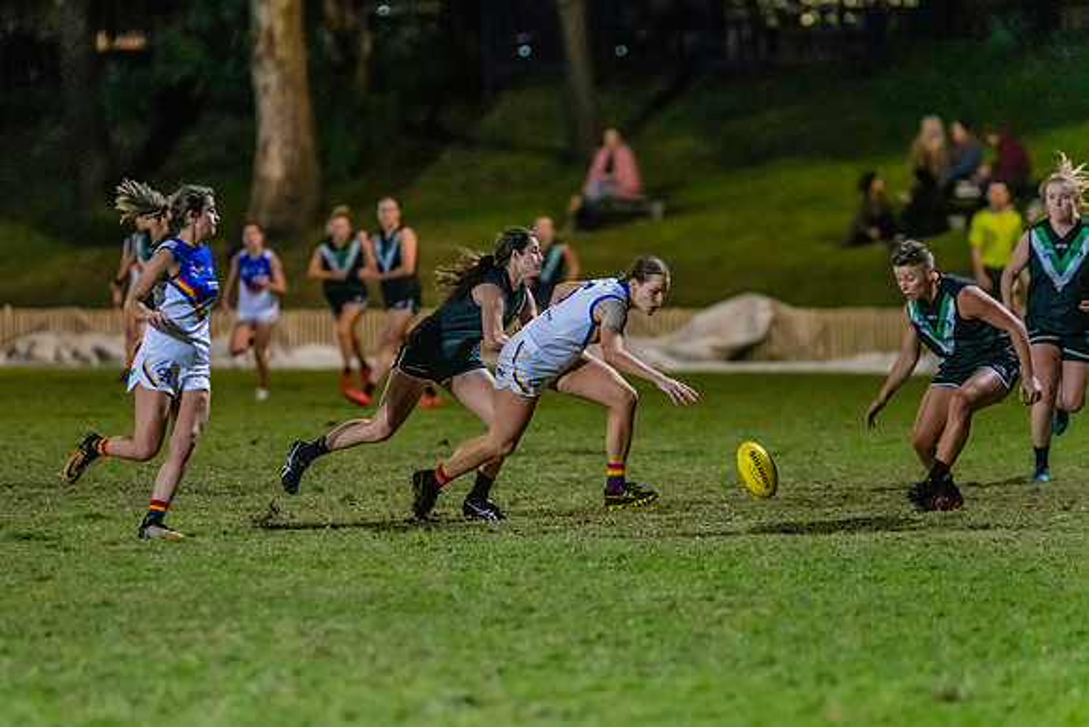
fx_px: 8220
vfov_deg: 5.1
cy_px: 396
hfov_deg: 7.6
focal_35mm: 272
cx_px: 485
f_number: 2.8
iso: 10000
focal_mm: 240
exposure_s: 1/1000
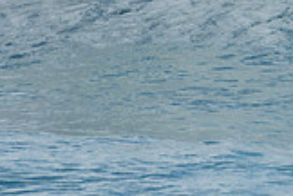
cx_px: 476
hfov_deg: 1.0
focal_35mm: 2152
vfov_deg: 0.6
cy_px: -93
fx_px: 17514
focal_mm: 400
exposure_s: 1/1250
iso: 160
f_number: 5.6
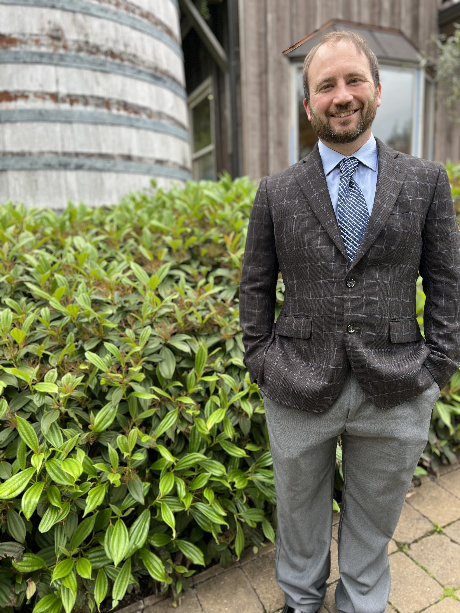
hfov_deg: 53.1
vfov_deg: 67.3
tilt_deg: -8.6
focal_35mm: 26
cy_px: 306
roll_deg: +1.8
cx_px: 230
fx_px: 461
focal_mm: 5.7
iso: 40
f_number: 1.5
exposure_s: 1/271
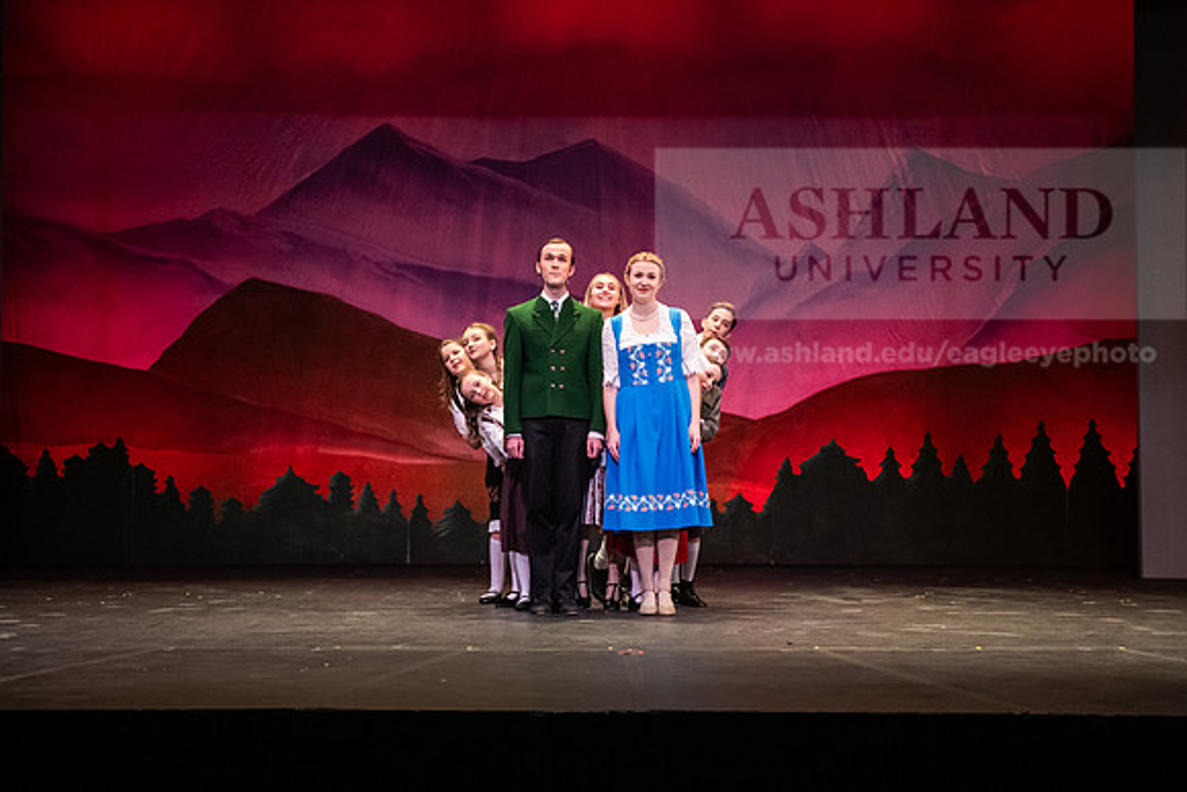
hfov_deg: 33.6
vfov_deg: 22.8
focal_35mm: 60
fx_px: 1965
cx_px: 572
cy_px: 393
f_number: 3.2
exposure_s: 1/250
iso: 4000
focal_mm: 52
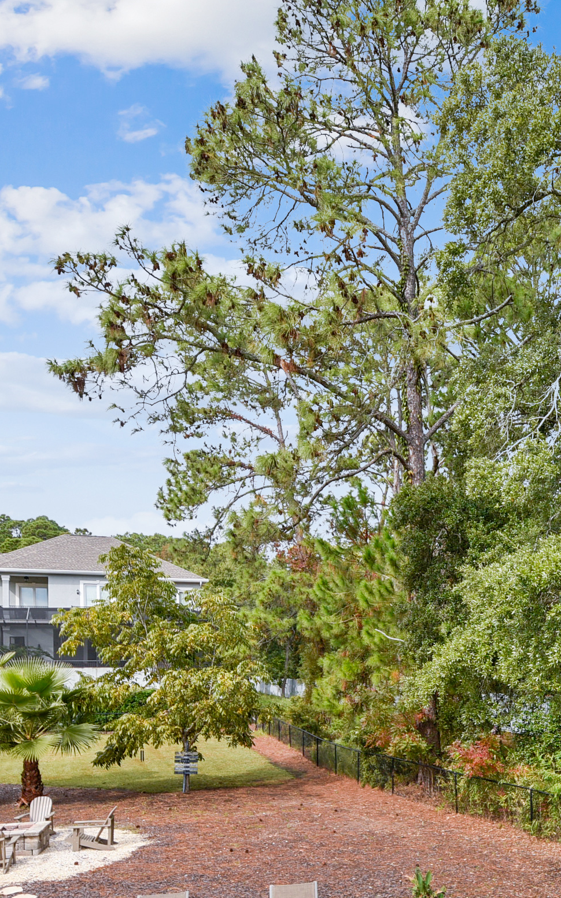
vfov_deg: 62.5
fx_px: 709
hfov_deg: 40.7
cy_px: 621
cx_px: 475
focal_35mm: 29
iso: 100
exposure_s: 1/200
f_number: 7.1
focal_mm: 12
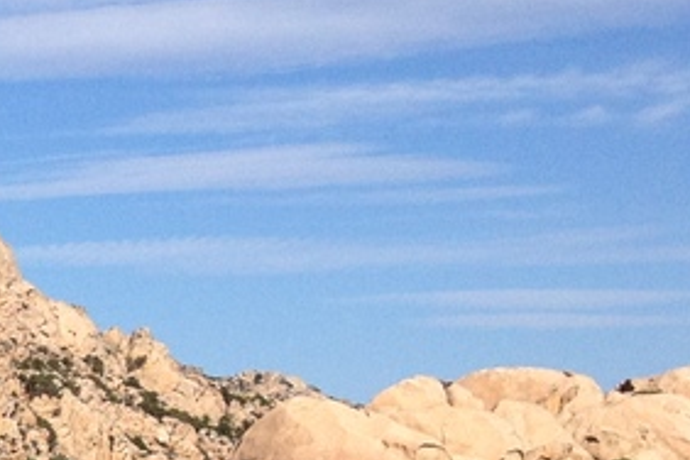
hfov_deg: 11.8
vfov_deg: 8.4
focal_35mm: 155
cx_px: -697
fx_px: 2971
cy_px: 893
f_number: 2.4
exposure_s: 1/2208
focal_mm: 4.28
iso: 64
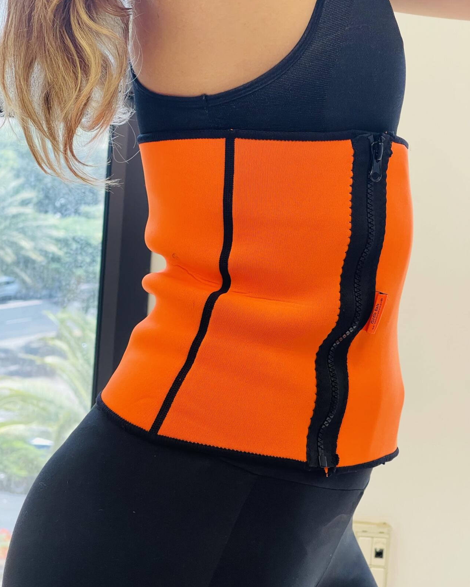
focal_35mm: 67
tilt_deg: -6.0
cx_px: 234
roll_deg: -4.0
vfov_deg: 28.3
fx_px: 1165
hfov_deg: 22.8
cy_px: 276
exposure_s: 1/121
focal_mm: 7.5
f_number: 2.2
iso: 160
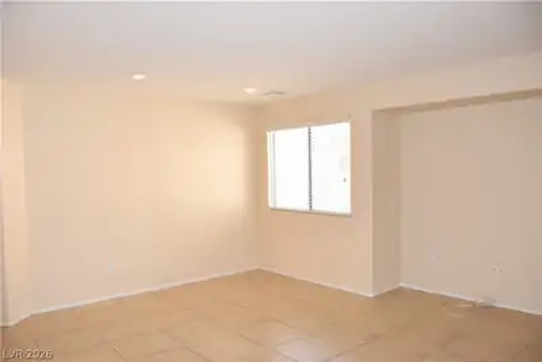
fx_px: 407
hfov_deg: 67.4
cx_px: 271
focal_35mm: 27
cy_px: 181
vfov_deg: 48.0
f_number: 5.6
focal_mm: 18
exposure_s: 1/125
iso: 320
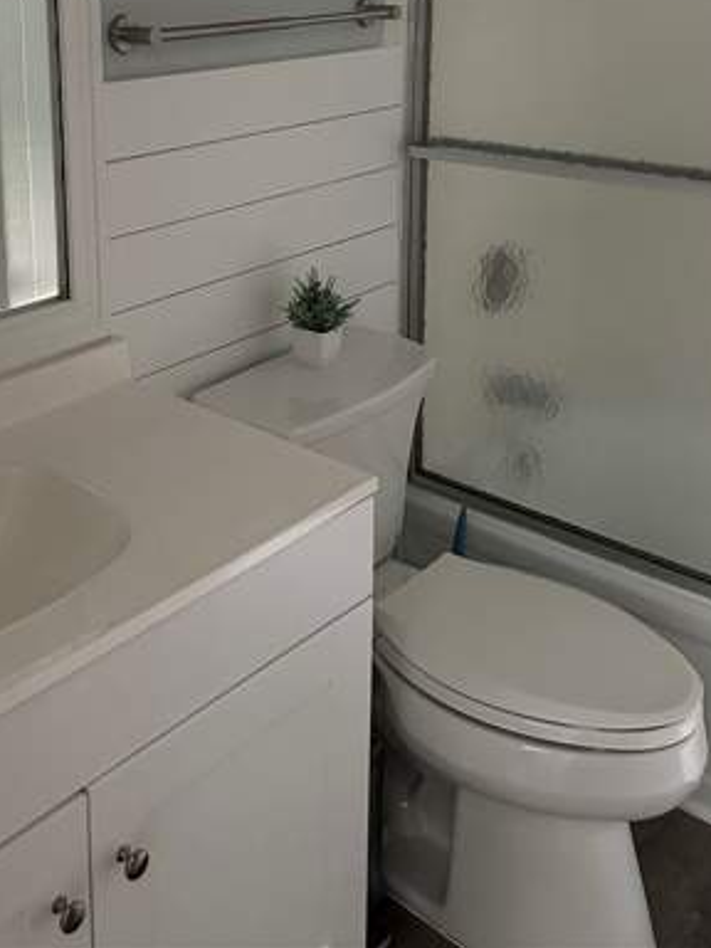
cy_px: 160
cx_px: 190
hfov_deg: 35.3
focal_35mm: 40
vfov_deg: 44.0
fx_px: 1095
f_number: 1.78
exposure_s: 1/44
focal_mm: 6.86
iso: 1000
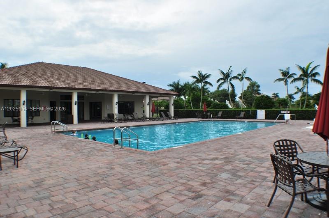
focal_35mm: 30
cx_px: 164
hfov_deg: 62.0
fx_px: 274
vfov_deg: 43.5
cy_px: 109
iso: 200
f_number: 9
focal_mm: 20
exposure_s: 1/320
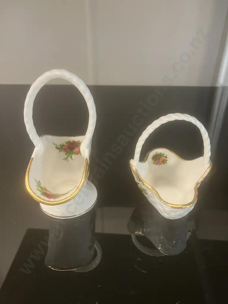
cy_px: 152
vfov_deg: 63.4
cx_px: 114
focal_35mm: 28
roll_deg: -0.2
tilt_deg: -32.1
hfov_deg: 49.7
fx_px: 246
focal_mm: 3.99
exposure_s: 1/50
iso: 320
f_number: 1.8
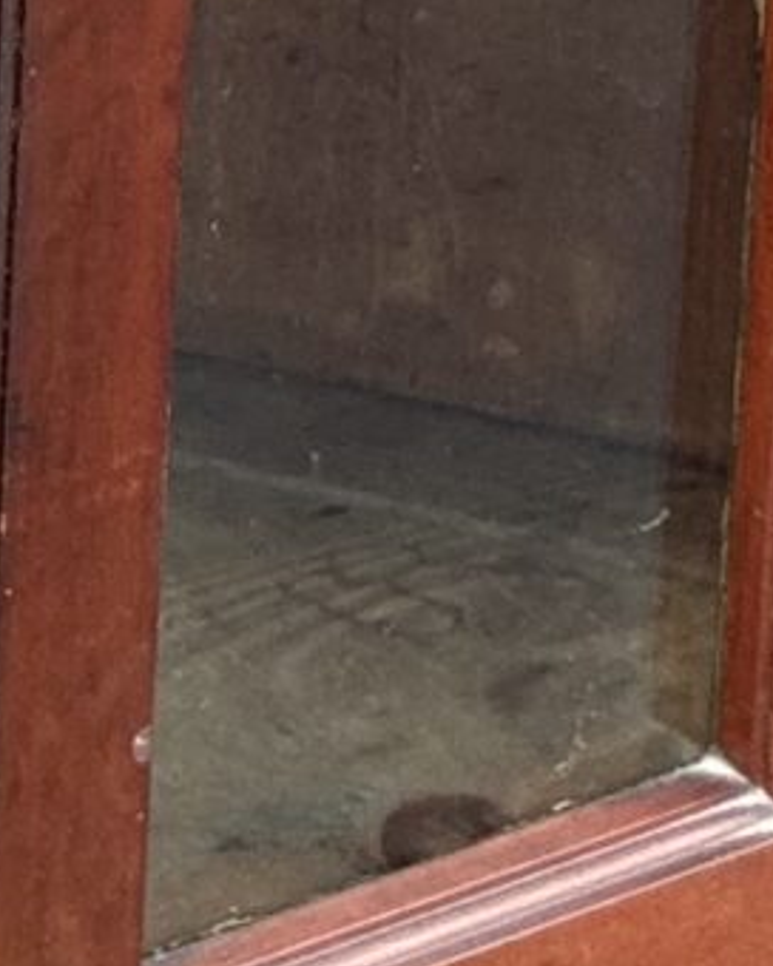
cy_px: -1054
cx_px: -1228
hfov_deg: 11.6
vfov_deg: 14.8
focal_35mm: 103
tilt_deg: -2.8
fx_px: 2946
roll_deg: +0.5
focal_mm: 2.22
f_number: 2.2
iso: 64
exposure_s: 1/99
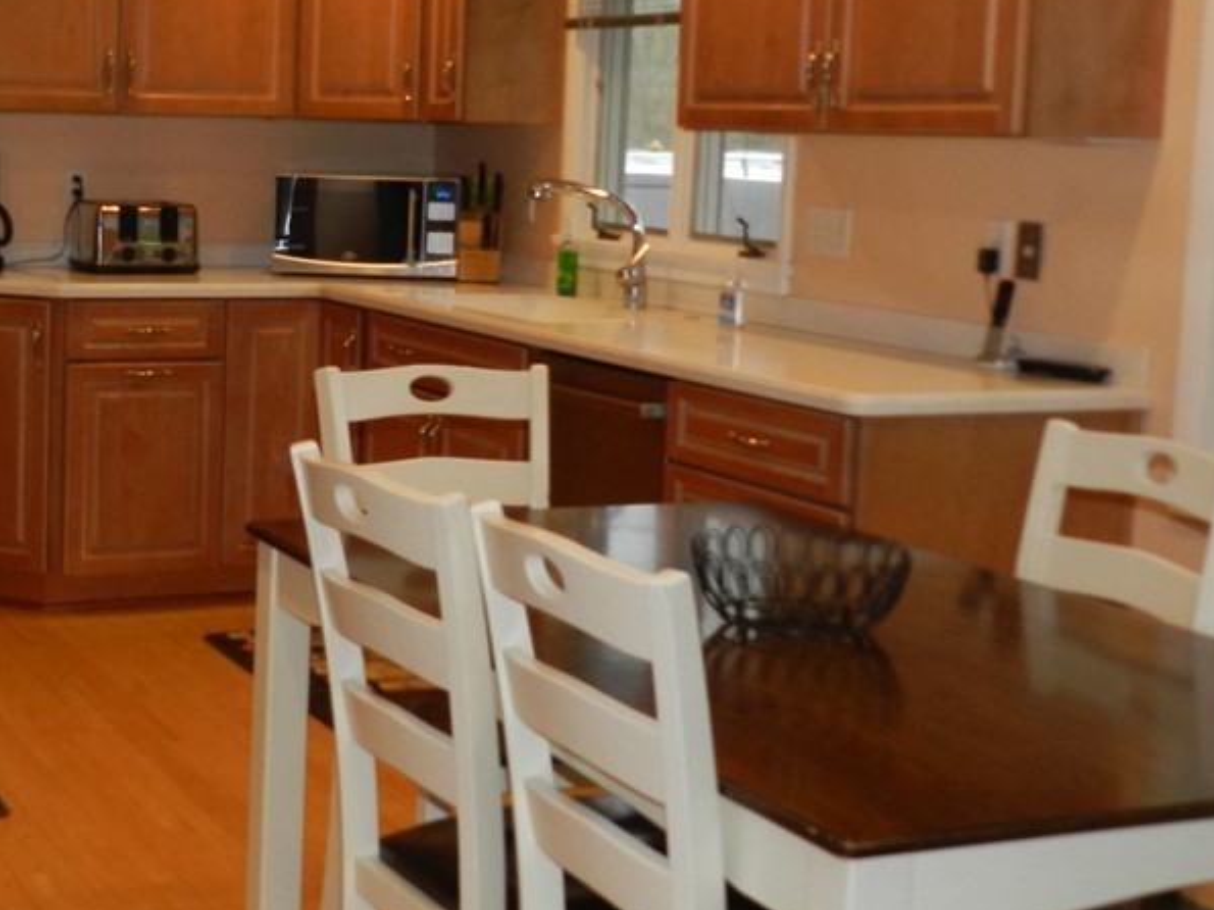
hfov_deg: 34.0
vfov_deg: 26.5
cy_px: 364
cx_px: 258
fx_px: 1928
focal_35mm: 55
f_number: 3.7
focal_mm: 5.6
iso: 200
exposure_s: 1/30
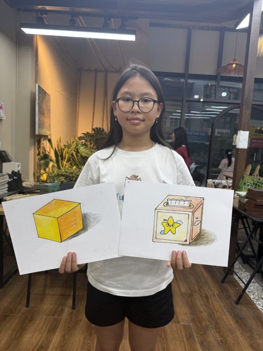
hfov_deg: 56.8
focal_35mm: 24
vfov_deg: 71.6
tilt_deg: -7.0
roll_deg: -3.0
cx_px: 132
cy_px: 176
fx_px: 243
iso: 100
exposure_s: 1/202
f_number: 1.78
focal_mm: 6.76
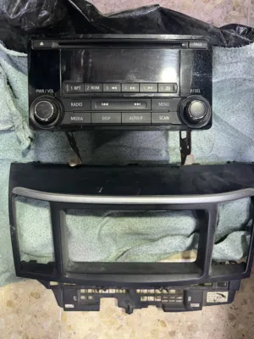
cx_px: 127
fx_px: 254
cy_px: 170
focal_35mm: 26
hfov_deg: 53.1
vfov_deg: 67.3
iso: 250
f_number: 1.6
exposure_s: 1/50
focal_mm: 5.1
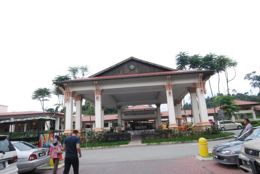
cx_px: 130
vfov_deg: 53.3
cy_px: 87
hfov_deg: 73.7
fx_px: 174
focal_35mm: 24
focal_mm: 16
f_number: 20
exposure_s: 1/15
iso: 1600
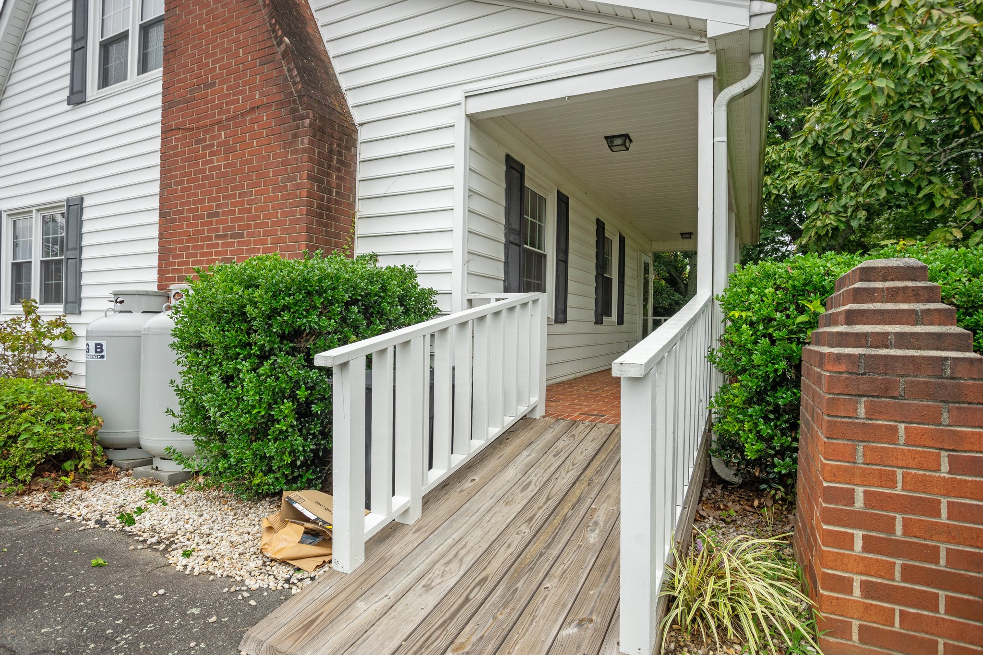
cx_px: 492
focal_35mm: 20
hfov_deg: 84.0
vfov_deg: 61.9
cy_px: 328
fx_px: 546
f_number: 8
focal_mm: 20
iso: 320
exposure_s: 1/200
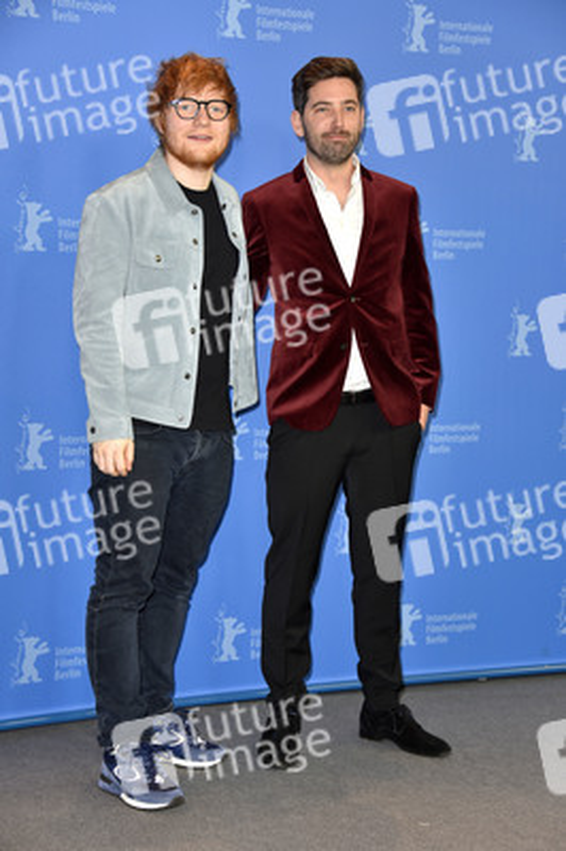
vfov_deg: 28.9
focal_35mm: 70
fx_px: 1654
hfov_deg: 19.4
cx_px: 283
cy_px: 426
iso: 500
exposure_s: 1/160
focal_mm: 70
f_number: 5
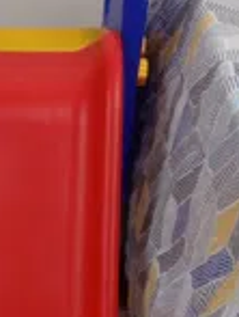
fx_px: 669
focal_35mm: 73
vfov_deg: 26.0
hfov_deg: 19.4
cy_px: 270
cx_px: -28
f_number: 1.8
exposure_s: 1/20
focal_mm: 3.98
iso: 598
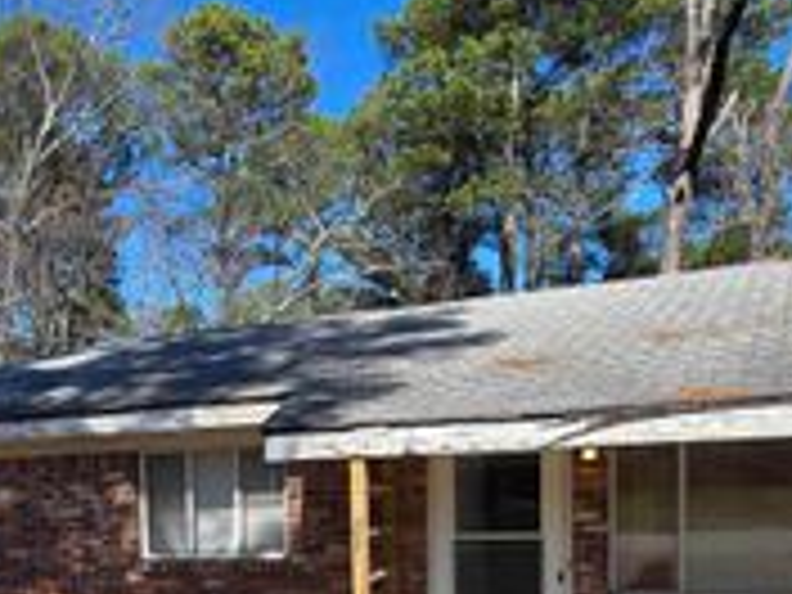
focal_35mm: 37
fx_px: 847
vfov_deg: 35.9
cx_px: 148
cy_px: 556
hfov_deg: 47.2
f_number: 1.9
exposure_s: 1/1465
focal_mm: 2.2
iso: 40
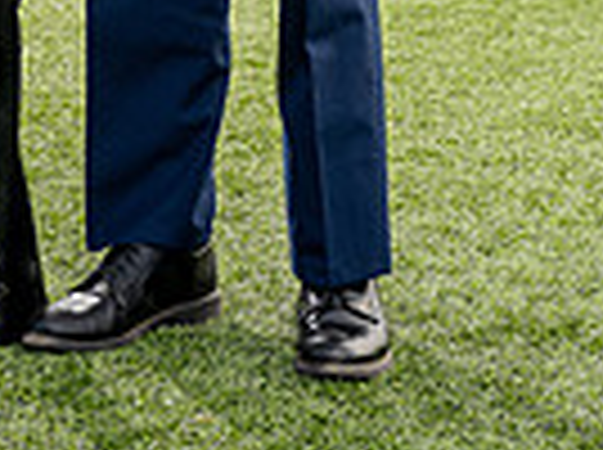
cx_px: 216
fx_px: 2817
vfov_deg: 8.6
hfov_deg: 12.2
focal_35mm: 162
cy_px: -508
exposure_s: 1/250
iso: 320
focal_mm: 50
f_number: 7.1
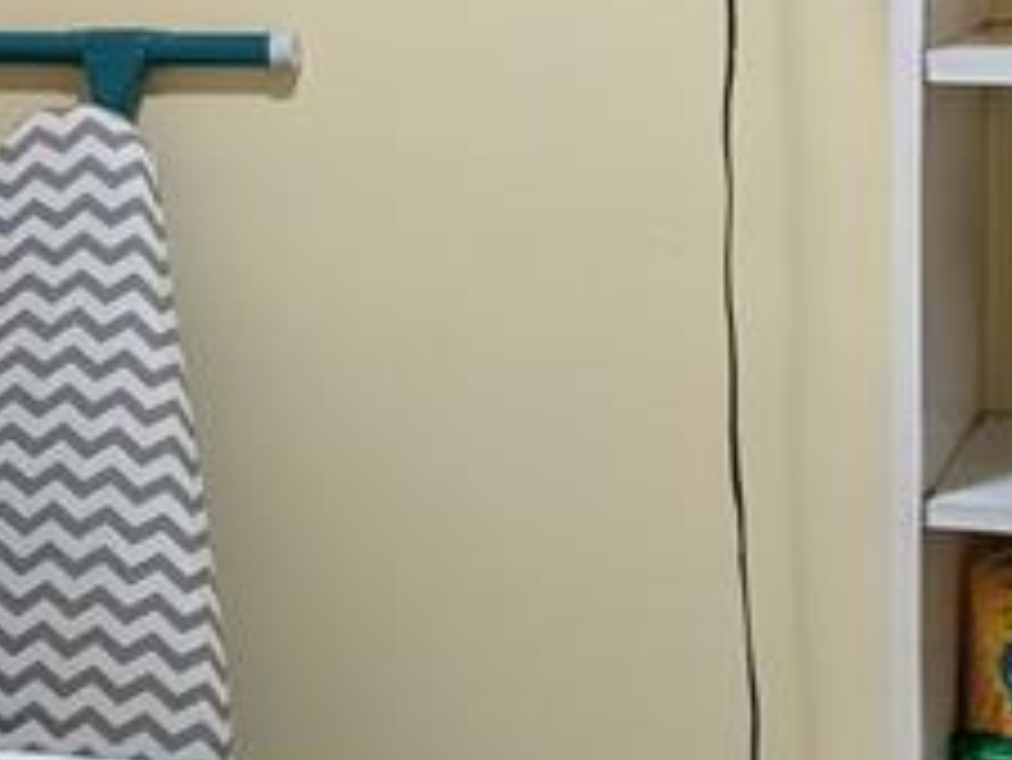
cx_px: 396
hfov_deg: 18.0
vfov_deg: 13.4
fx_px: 3188
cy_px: 13
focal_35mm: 109
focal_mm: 4.53
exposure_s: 1/23.8
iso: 179
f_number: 1.7
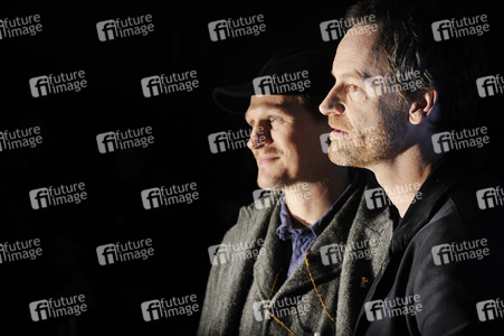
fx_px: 1819
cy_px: 168
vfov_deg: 10.5
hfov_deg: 15.8
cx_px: 252
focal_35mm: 130
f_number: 8
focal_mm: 130
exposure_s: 1/320
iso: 200
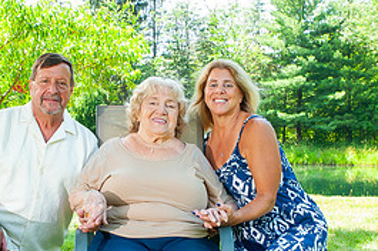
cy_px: 173
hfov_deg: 30.1
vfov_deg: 20.2
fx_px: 703
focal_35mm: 67
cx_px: 181
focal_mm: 26
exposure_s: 1/125
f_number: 11
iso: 800
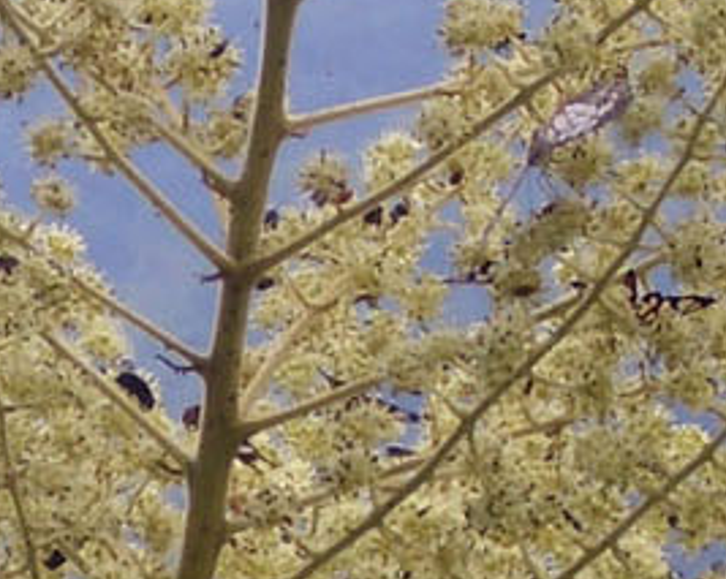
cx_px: 73
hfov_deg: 3.8
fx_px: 11054
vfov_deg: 3.0
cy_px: 245
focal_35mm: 515
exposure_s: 1/125
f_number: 4.4
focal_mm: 14.6
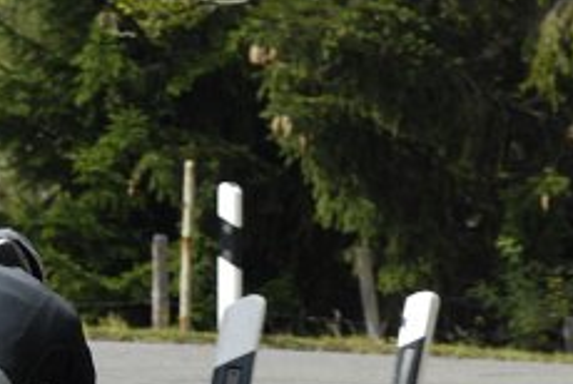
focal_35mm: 468
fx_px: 7458
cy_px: 314
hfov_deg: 4.4
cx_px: 73
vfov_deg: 2.9
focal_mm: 116
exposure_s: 1/320
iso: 200
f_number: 8
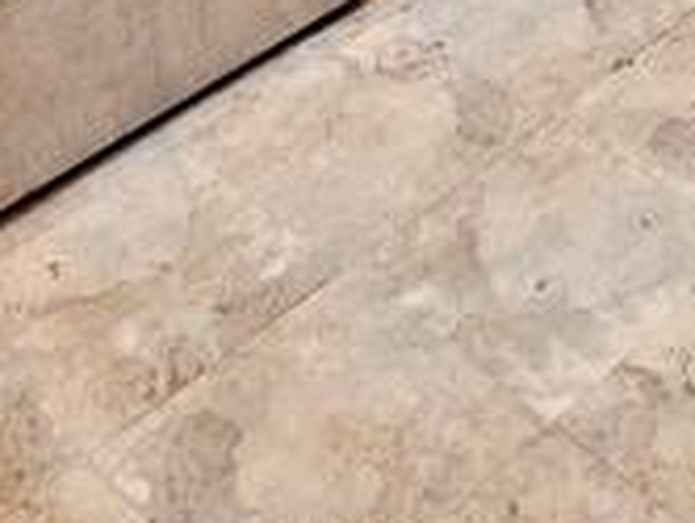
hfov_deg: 23.9
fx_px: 1609
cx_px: 590
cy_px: -824
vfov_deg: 12.8
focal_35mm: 80
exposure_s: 1/40
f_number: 2.2
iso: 320
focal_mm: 2.2
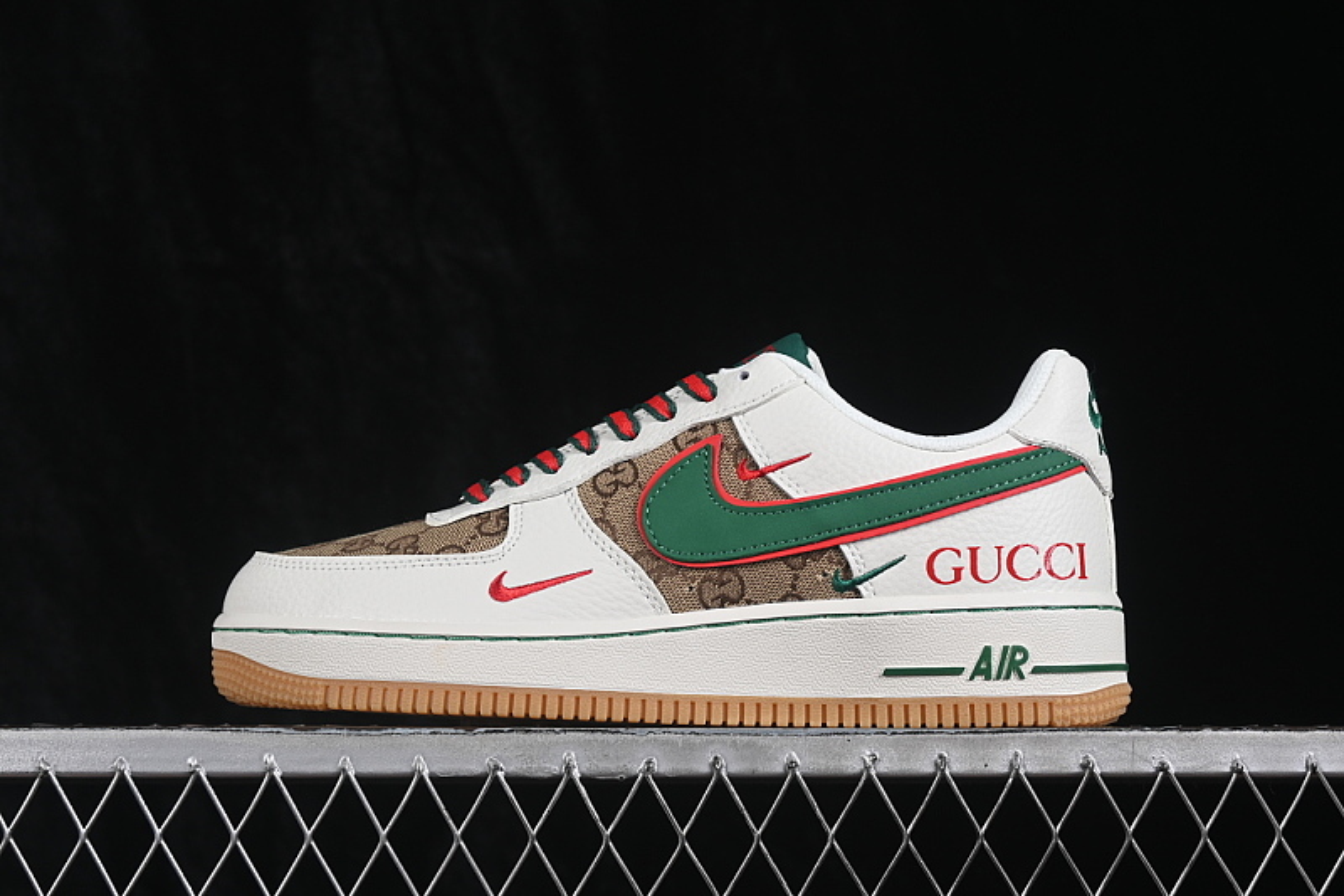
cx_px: 672
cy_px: 448
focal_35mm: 75
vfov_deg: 18.2
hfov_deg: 27.0
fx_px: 2799
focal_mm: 50
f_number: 8
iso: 160
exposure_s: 1/80
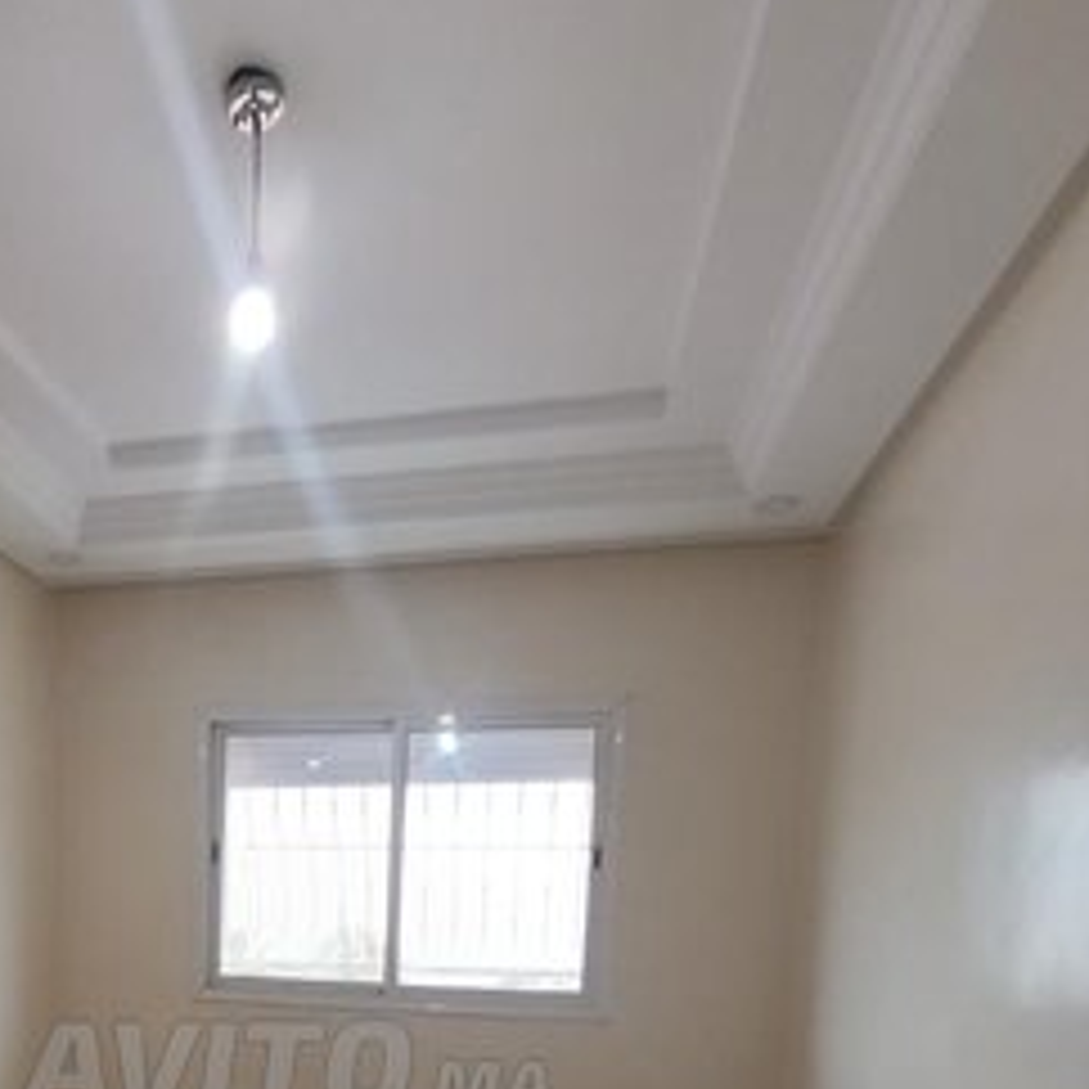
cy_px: 1066
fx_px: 997
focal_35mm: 28
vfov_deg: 48.2
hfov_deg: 54.8
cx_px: 284
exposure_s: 1/50
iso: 250
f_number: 2.2
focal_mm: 1.65
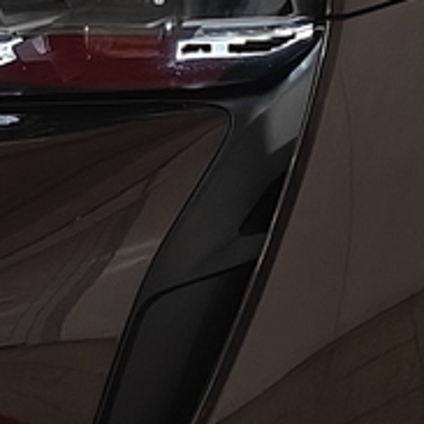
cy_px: -88
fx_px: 2993
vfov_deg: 8.0
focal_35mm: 216
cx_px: 266
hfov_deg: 8.1
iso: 80
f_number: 1.8
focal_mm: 5.59
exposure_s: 1/50
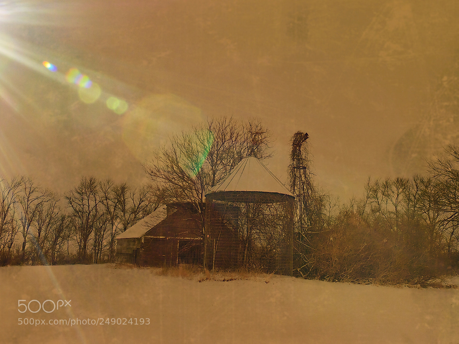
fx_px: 398
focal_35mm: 30
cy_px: 172
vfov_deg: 46.8
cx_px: 230
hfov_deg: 60.0
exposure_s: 1/100
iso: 80
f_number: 3.3
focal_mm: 5.3
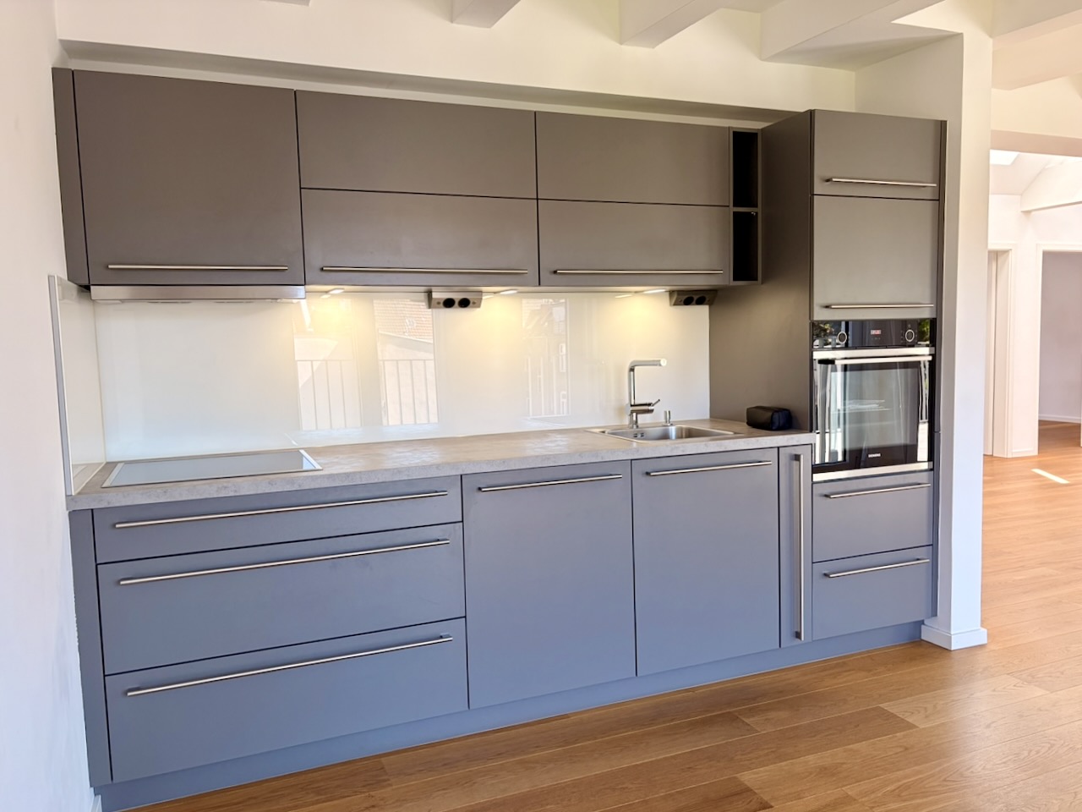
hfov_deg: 67.3
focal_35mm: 26
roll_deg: +1.4
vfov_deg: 53.1
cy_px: 406
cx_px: 541
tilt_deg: -4.1
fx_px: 813
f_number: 1.6
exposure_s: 1/122
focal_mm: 5.96
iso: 64
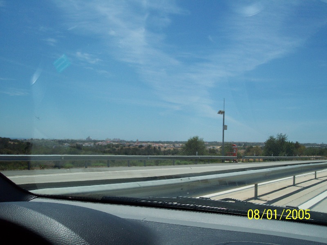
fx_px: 359
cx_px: 164
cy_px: 122
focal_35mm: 38
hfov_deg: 49.0
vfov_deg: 37.7
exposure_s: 1/1000
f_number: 4.8
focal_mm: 8
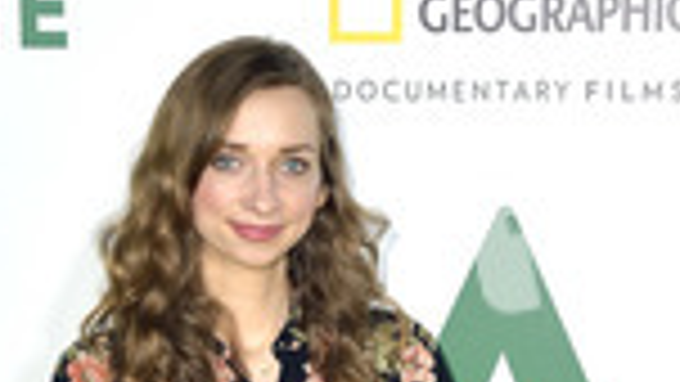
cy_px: 881
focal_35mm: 139
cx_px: 286
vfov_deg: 8.1
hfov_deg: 15.4
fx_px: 2507
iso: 500
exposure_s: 1/320
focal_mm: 50
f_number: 6.3
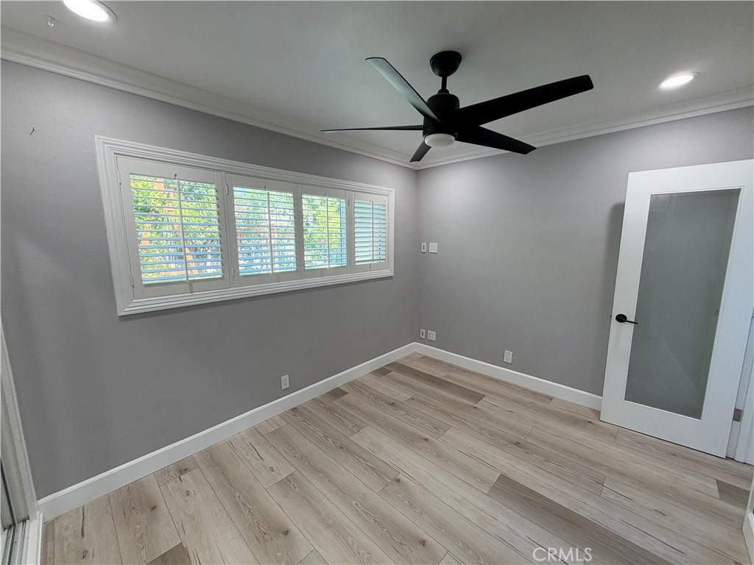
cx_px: 377
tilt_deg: -8.2
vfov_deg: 85.7
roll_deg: +0.2
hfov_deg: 102.1
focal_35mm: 14
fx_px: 305
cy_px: 282
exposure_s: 1/120
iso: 125
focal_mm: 2.22
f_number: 2.2
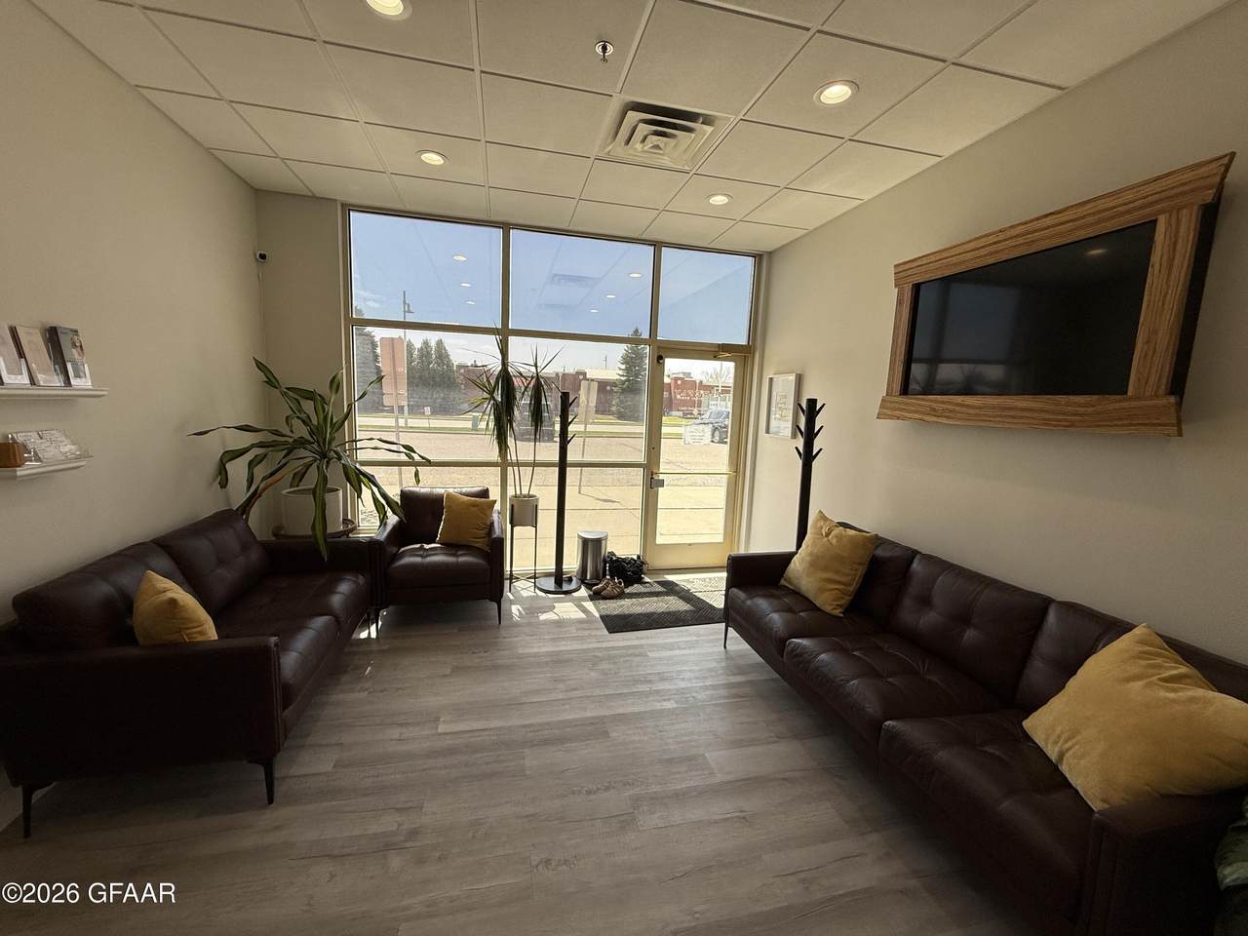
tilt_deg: -7.2
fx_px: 505
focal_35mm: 14
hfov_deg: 102.1
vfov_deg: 85.7
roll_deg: -2.4
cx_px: 624
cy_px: 468
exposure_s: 1/430
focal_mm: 2.22
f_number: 2.2
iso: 50
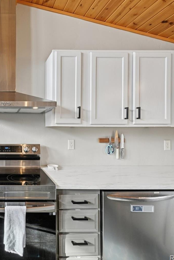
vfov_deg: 78.6
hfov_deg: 48.7
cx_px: 6
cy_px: 127
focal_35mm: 22
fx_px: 159
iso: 250
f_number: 13
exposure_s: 1/15
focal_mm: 14
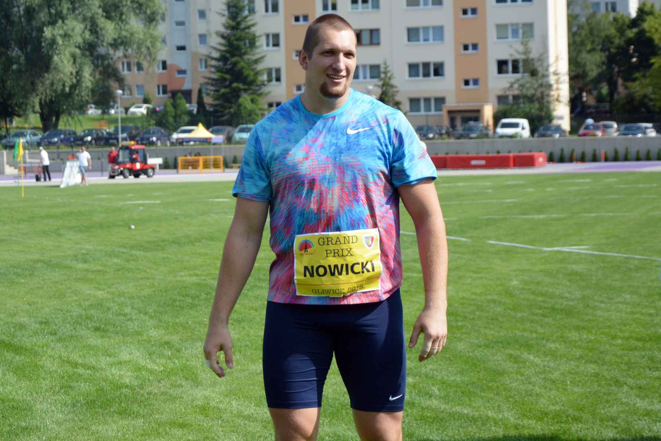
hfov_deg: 26.0
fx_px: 1432
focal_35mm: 78
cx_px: 330
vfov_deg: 17.5
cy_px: 220
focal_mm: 52
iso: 1000
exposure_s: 1/4000
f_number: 5
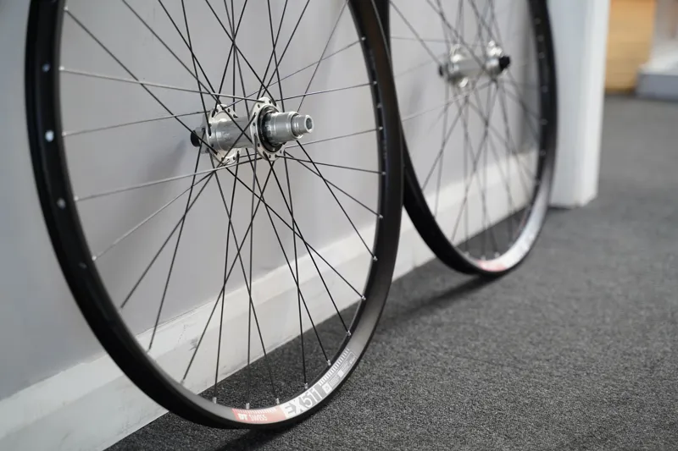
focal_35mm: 68
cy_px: 226
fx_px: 1280
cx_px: 339
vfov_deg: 20.0
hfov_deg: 29.7
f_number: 3.5
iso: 640
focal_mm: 68
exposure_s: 1/160
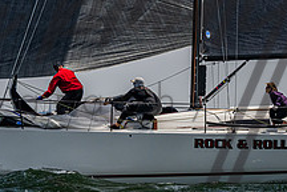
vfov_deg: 3.4
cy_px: 2
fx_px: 3205
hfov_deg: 5.1
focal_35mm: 402
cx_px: 155
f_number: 8
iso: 400
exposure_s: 1/3200
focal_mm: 145
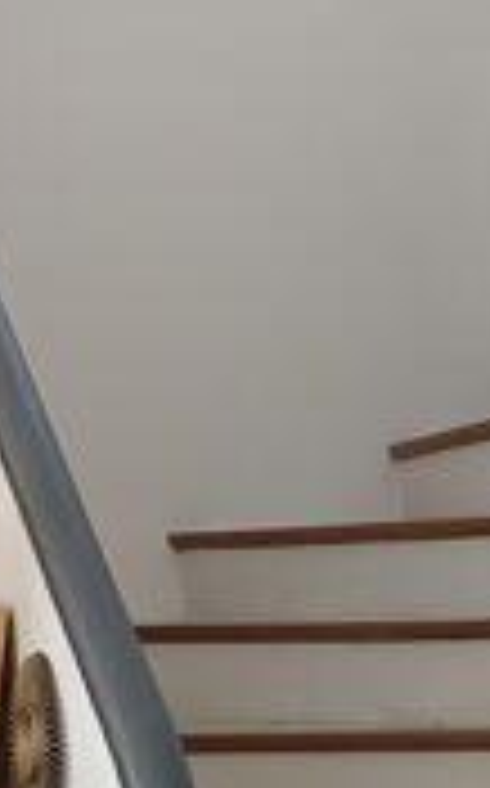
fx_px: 1992
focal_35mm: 93
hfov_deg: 14.0
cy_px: 914
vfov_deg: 21.0
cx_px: 306
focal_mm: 5.31
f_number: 1.7
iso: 526
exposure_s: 1/50
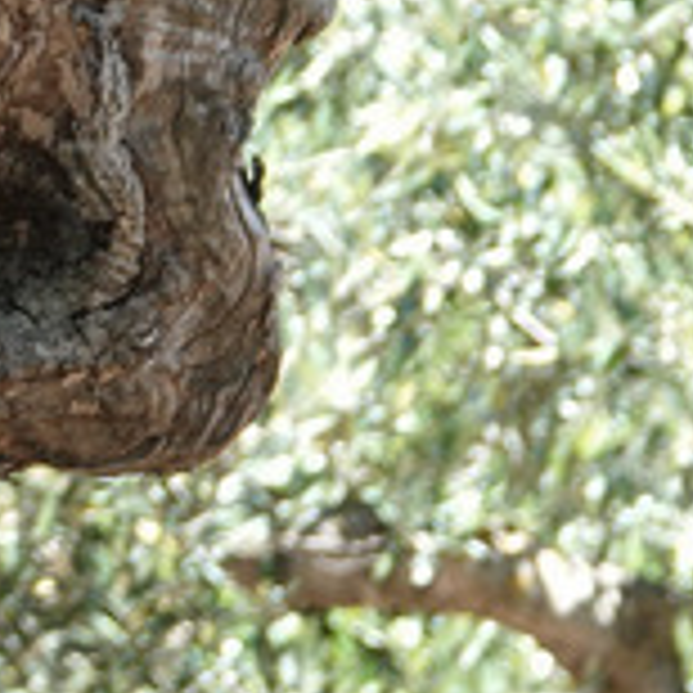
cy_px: 227
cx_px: -936
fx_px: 17259
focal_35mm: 762
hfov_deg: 2.3
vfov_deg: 2.3
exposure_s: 1/160
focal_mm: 49.51
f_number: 4
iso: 250
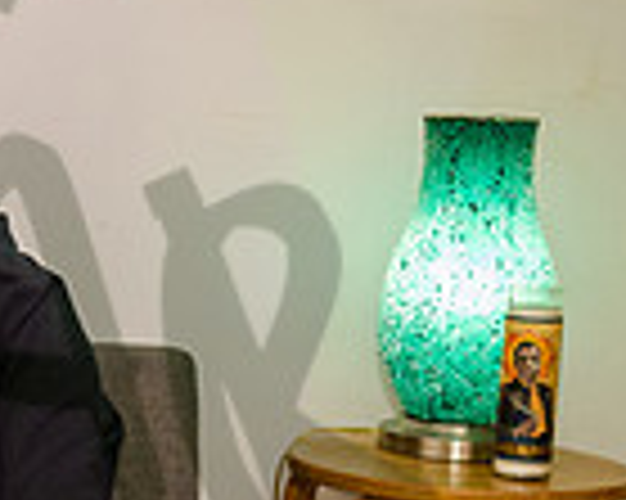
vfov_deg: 11.2
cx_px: -545
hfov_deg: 12.7
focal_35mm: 137
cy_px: 336
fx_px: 2536
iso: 2000
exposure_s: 1/200
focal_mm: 35
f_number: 4
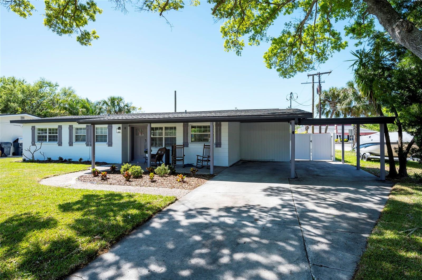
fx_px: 217
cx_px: 211
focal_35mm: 18
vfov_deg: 65.8
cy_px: 140
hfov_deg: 88.5
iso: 250
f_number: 8
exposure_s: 1/400
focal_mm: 18.5
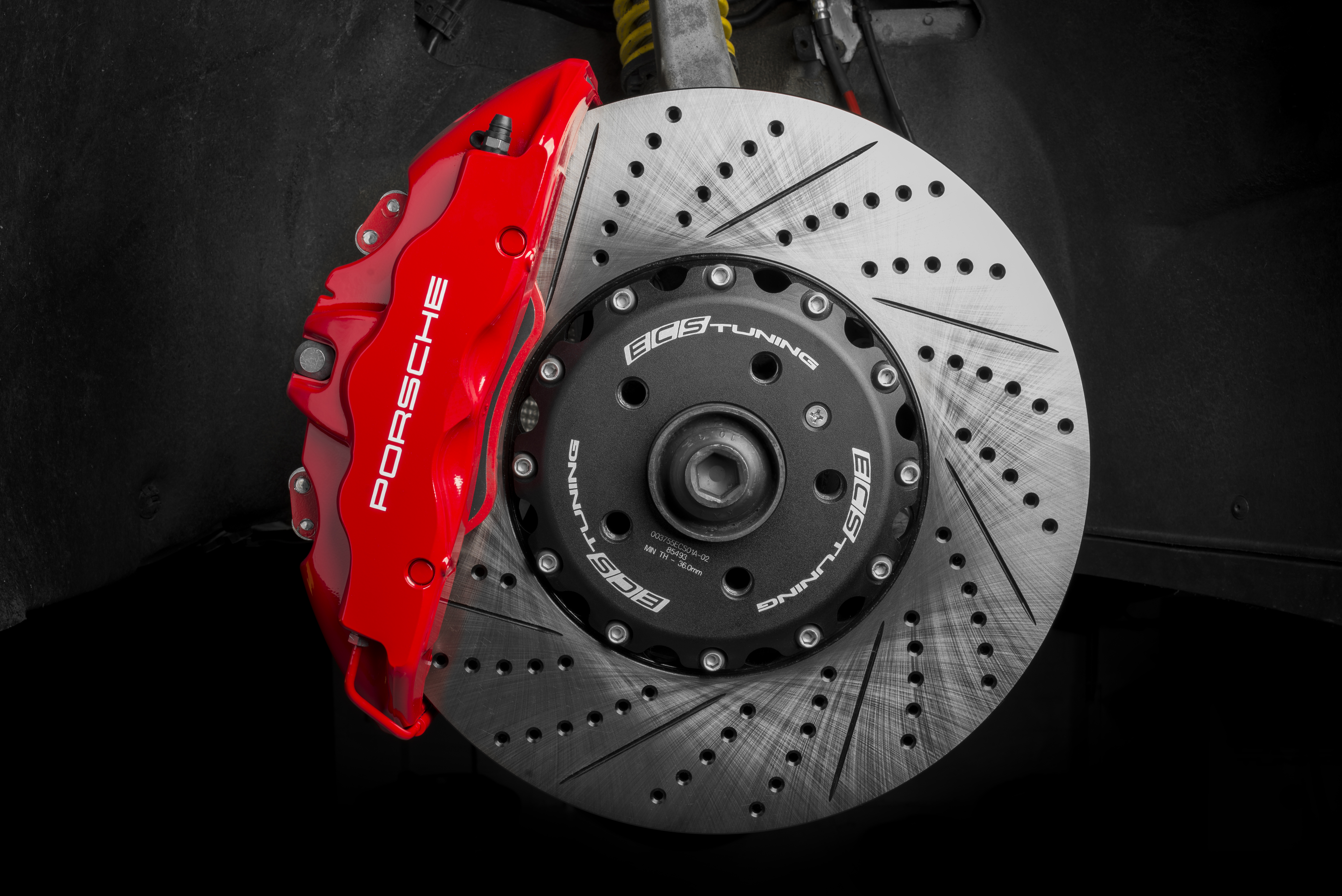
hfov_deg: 51.8
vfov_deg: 36.0
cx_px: 704
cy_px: 443
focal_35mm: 37
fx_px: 1380
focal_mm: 35
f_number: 16
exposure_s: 1/125
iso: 50
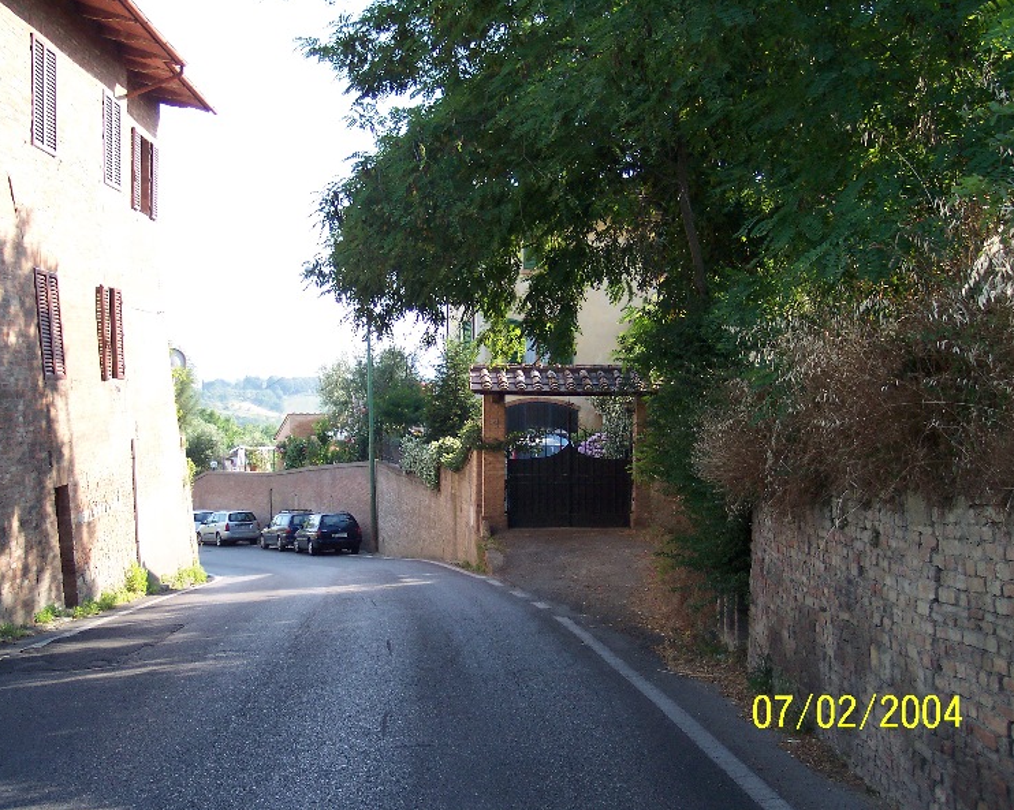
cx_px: 471
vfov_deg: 37.3
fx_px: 1200
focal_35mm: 40
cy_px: 404
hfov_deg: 45.8
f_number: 2.8
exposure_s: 1/350
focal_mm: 8
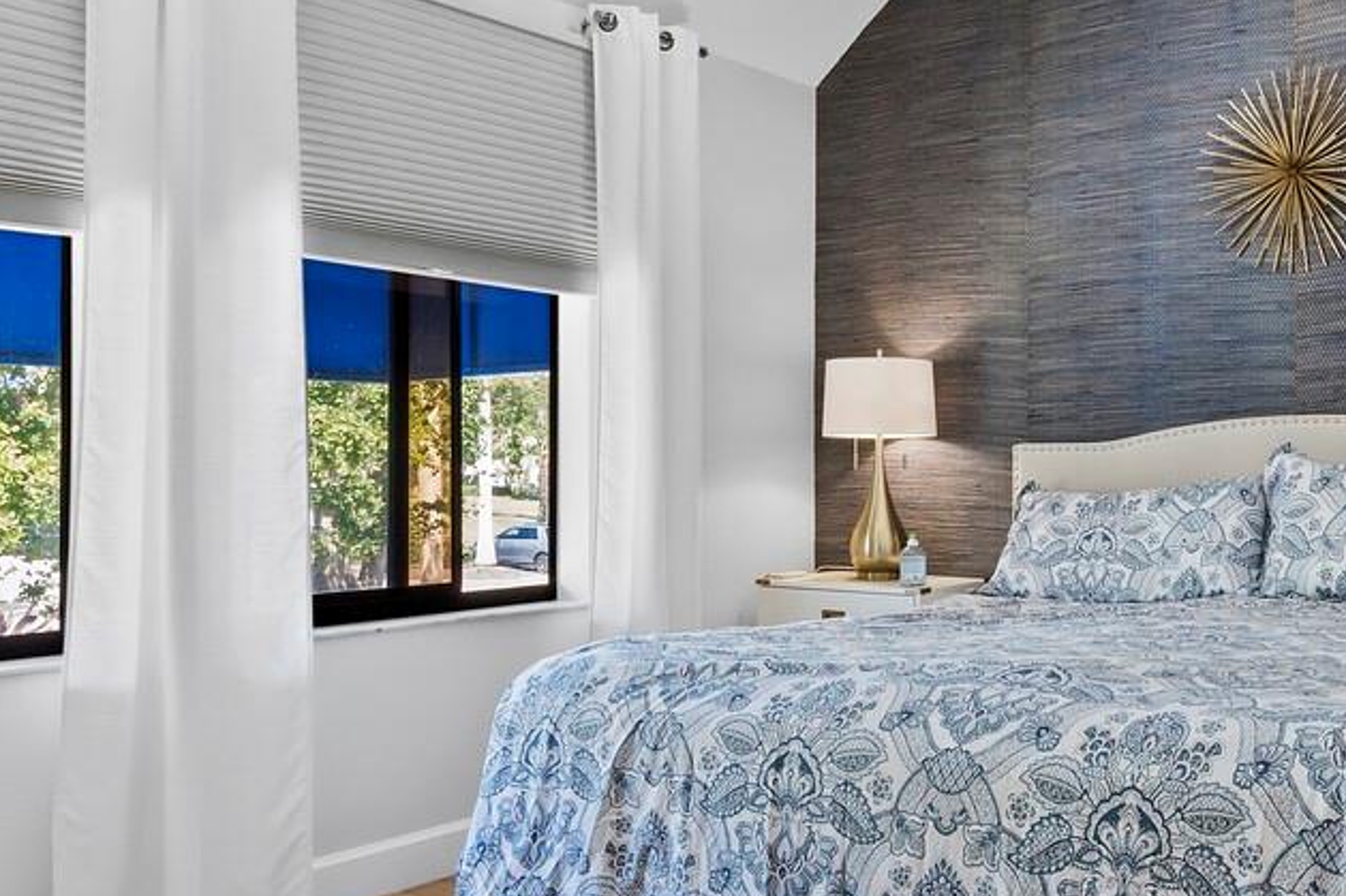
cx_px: 972
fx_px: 1383
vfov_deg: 35.9
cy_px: 453
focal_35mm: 37
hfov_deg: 50.2
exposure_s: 1.3
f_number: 11
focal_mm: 7
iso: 400
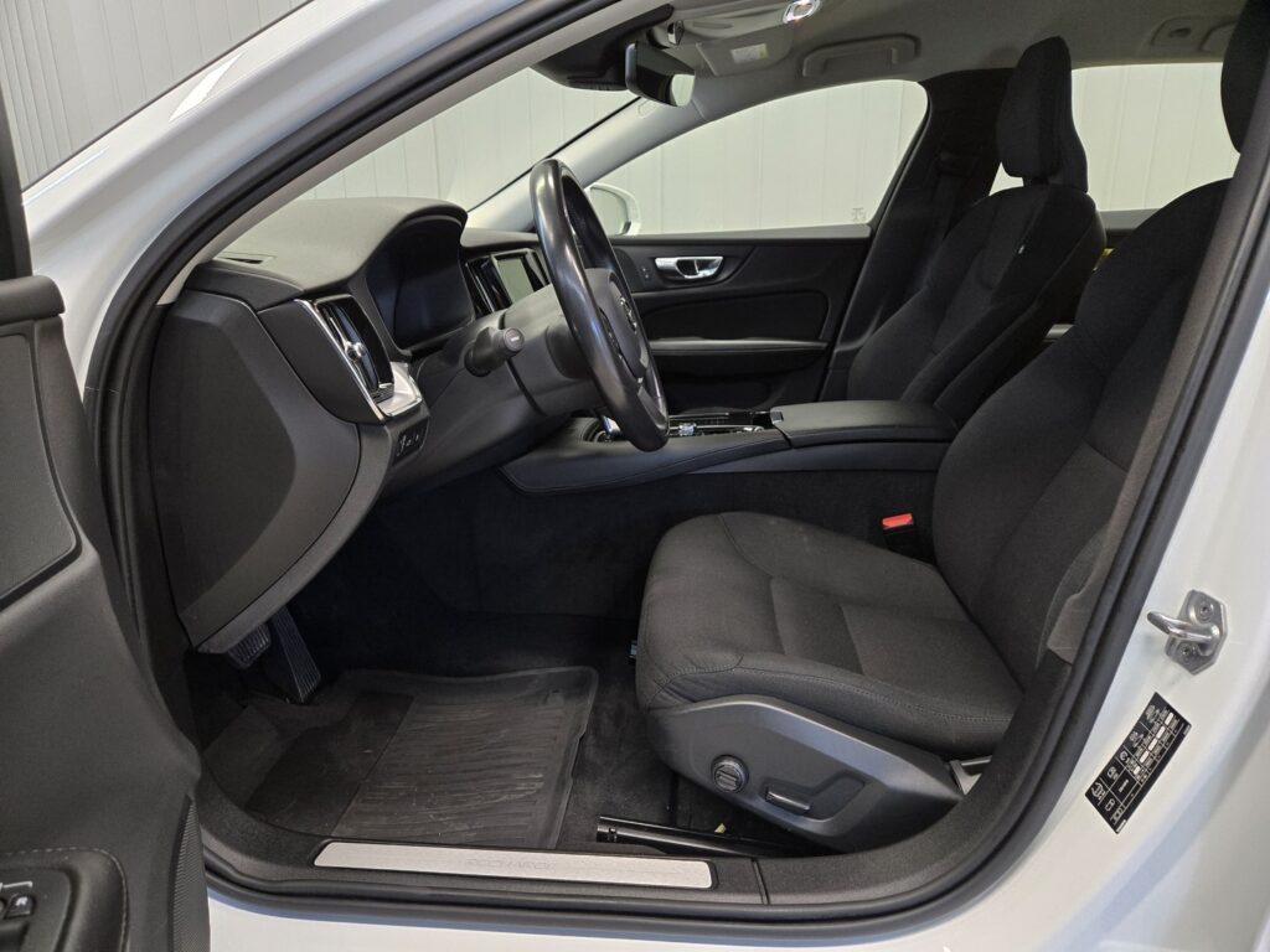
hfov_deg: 73.9
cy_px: 476
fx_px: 844
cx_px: 635
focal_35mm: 23
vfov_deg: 58.9
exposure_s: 1/100
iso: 250
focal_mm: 5.4
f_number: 1.8
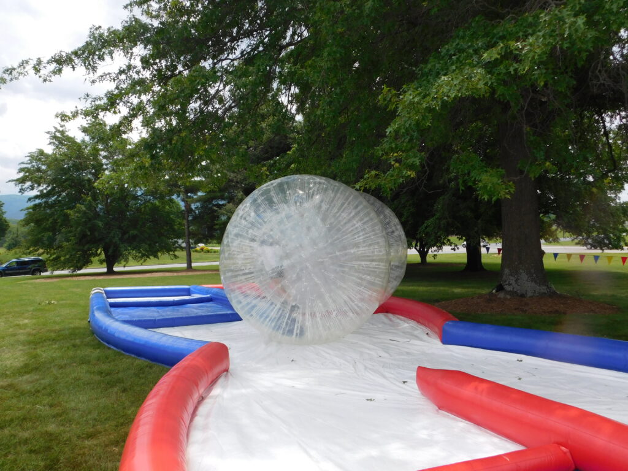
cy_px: 236
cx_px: 314
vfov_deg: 46.8
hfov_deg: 60.0
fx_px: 544
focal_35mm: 30
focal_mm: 5.3
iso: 125
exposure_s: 1/1250
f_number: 3.2
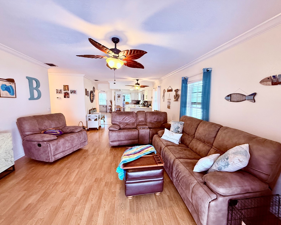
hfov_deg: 96.7
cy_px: 114
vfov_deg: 84.0
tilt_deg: -6.4
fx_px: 125
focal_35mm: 15
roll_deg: -1.0
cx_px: 150
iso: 320
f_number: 2.2
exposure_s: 1/60
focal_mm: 2.22
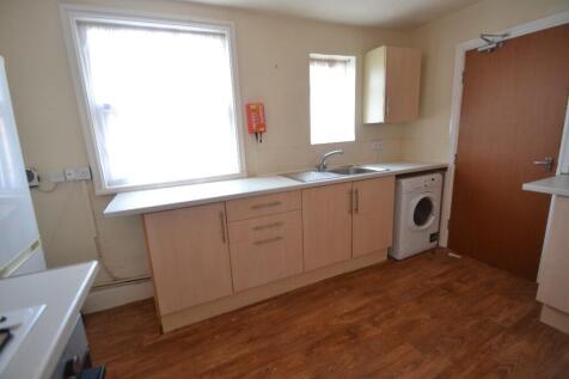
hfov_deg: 100.4
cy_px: 190
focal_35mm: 15
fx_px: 237
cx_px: 284
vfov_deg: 77.3
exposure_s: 1/60
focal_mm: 10
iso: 720
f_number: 3.5
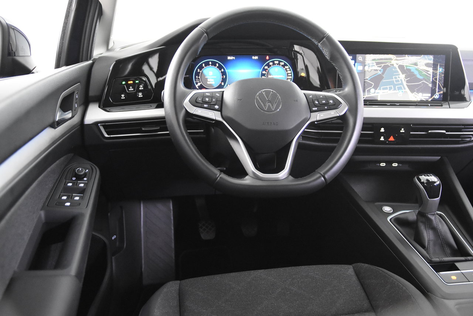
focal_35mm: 36
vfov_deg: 36.9
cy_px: 158
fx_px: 473
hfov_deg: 53.1
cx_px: 236
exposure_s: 1/40
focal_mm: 24
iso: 5600
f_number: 3
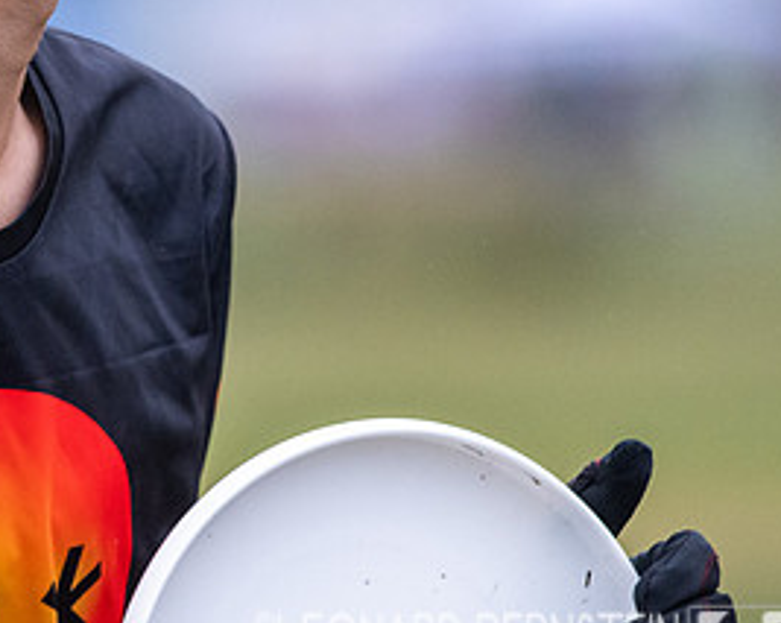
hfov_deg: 1.8
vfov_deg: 1.4
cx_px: 71
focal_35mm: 1069
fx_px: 24682
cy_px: 97
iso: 1600
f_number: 4
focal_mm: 300
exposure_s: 1/2000
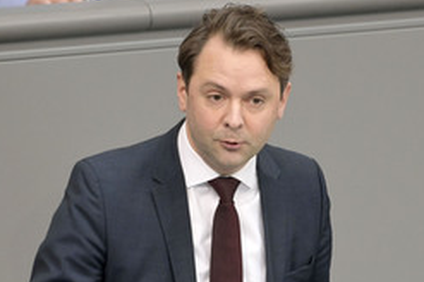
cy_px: 244
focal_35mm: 713
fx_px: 8386
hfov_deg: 2.9
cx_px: 202
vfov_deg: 1.9
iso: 8000
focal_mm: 390
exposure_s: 1/320
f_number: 5.6
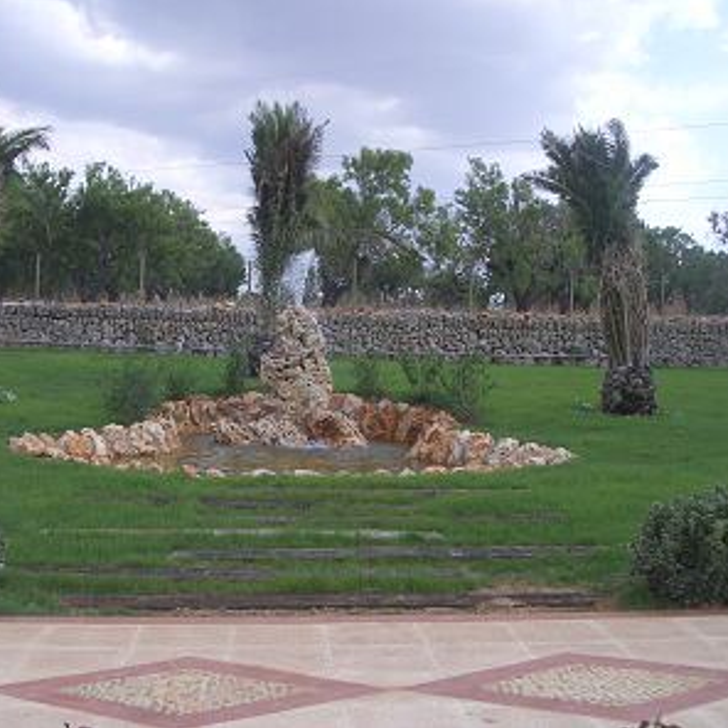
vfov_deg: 34.7
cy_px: 362
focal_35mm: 49
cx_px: 315
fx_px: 1166
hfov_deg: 34.6
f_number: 4.6
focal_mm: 6.8
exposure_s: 1/320
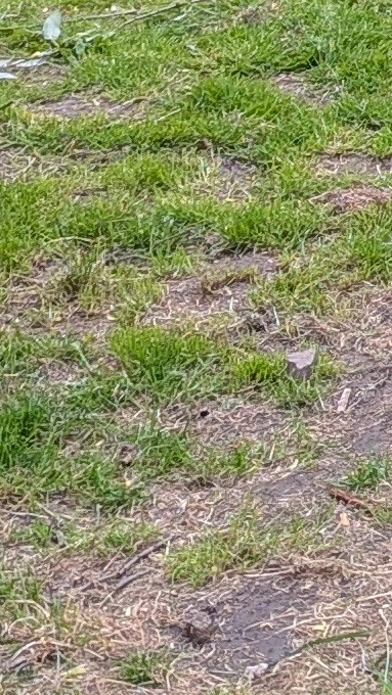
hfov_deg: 7.1
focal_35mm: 157
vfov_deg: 11.3
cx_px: 1090
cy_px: -997
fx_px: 2898
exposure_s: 1/1653
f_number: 1.68
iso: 22
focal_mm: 6.9
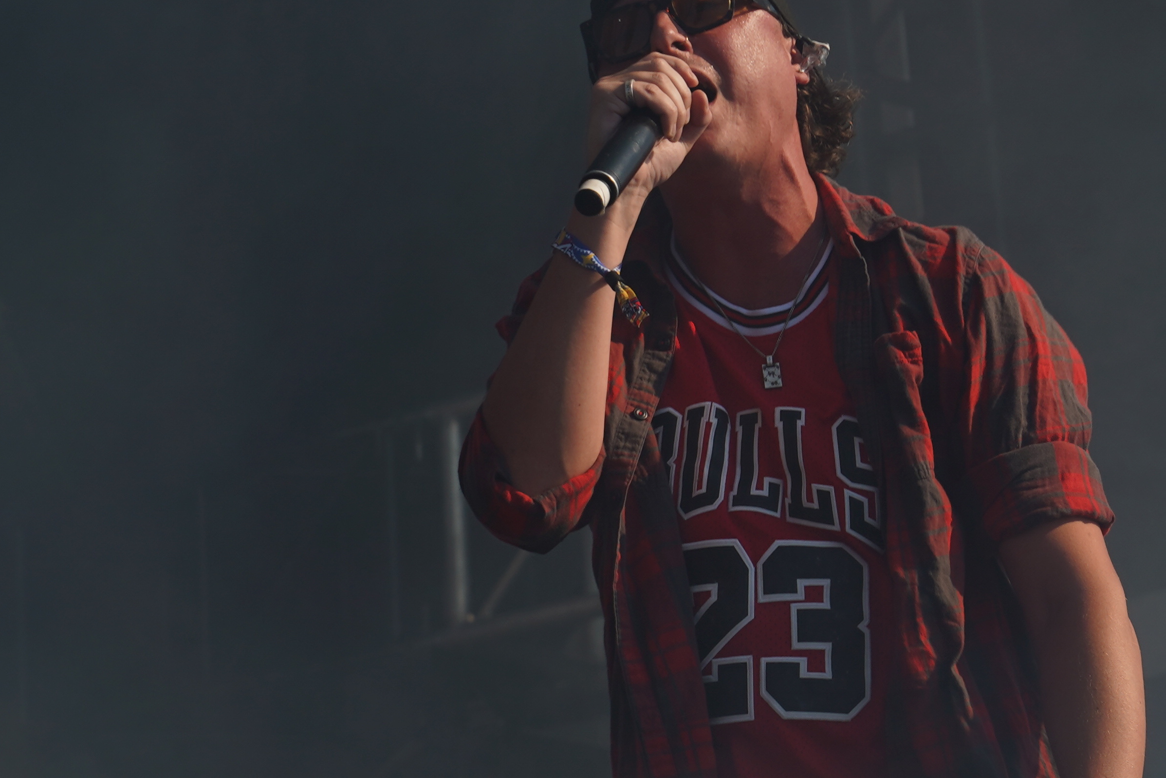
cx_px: 1064
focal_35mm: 263
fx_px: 8518
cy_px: 427
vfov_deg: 5.2
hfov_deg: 7.8
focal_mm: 105
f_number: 8
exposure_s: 1/500
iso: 100
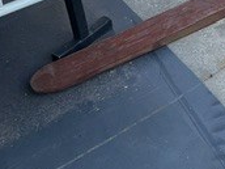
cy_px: -84
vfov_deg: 13.0
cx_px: 324
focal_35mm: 108
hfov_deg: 16.7
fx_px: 702
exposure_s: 1/378
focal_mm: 3
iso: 16
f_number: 1.8
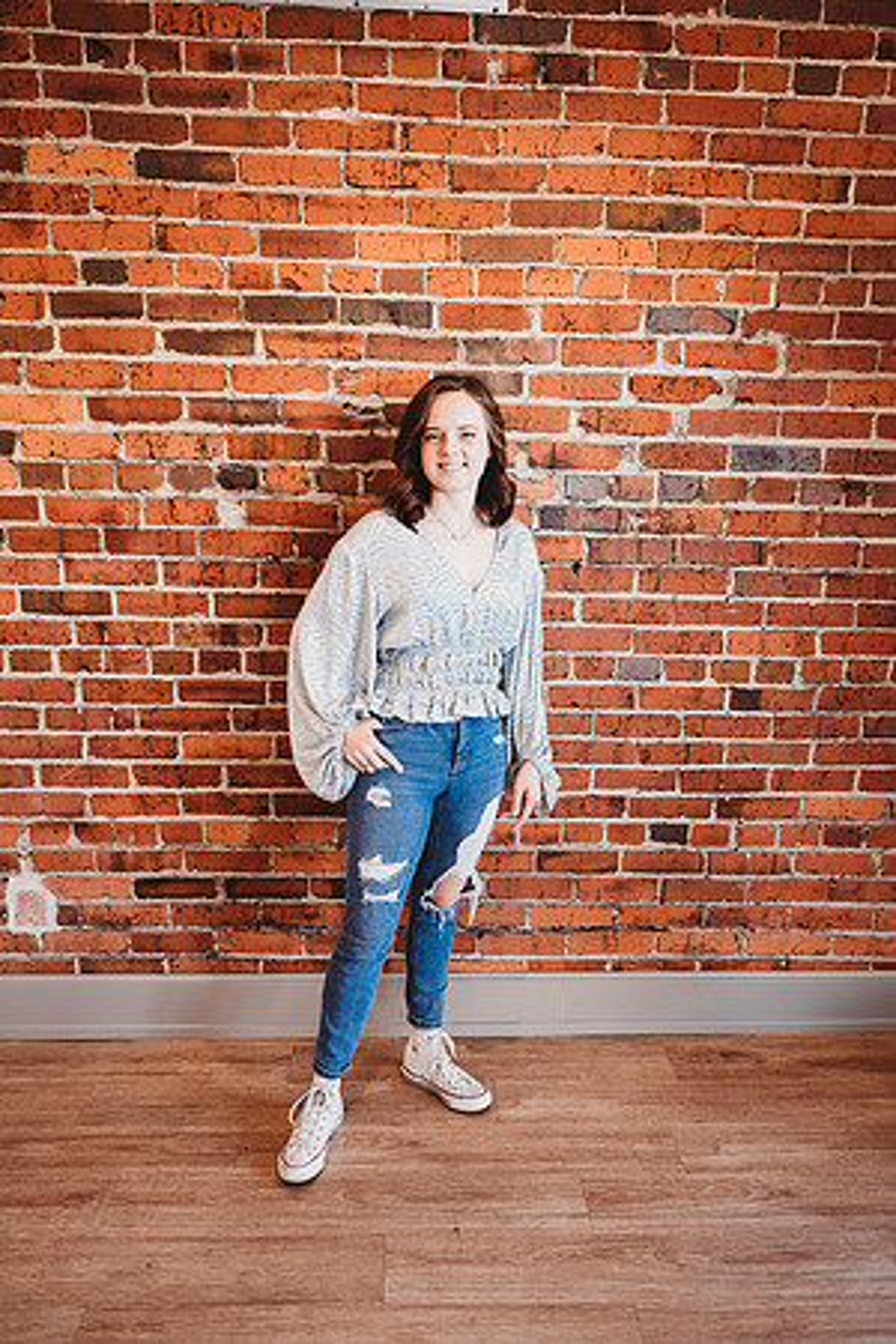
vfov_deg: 73.7
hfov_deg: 53.1
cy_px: 672
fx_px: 896
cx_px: 448
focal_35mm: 24
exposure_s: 1/160
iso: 500
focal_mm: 24
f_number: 2.2
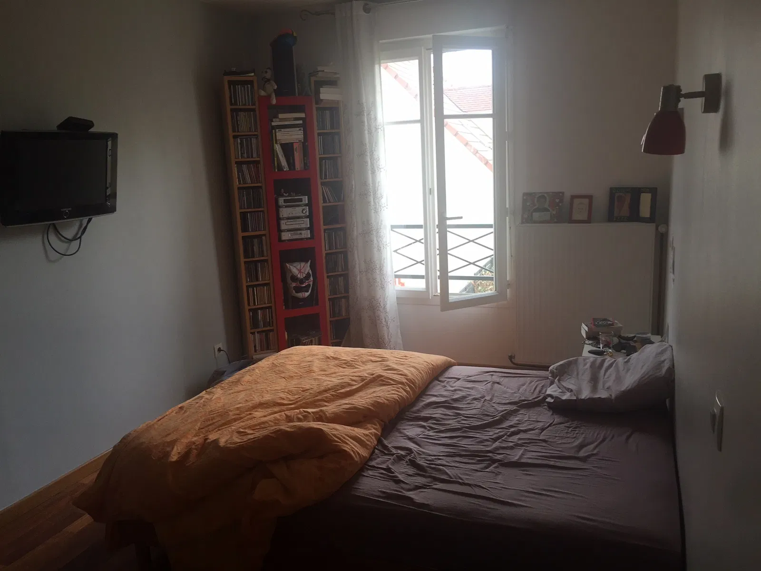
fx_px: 638
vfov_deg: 48.2
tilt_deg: -11.8
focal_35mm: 29
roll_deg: +2.3
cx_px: 380
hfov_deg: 61.7
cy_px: 286
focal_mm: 4.15
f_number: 2.2
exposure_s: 1/50
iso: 40
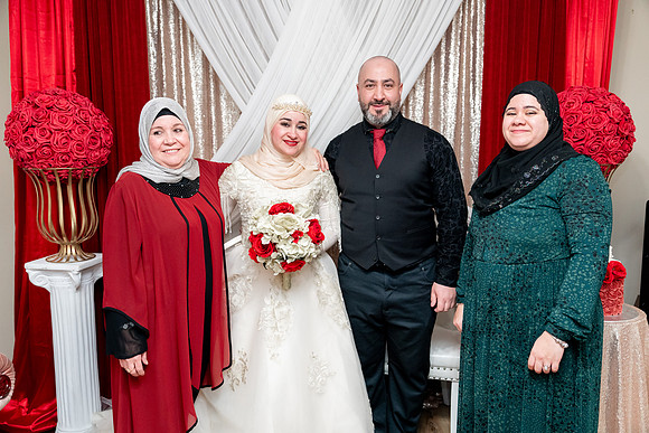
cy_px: 216
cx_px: 324
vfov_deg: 46.4
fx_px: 505
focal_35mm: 28
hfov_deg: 65.5
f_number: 2.8
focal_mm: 28
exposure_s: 1/160
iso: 3200
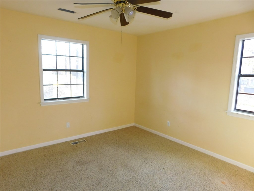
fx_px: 169
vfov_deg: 58.9
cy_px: 96
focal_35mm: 23
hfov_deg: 73.9
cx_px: 127
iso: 280
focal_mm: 4
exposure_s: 1/30
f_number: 3
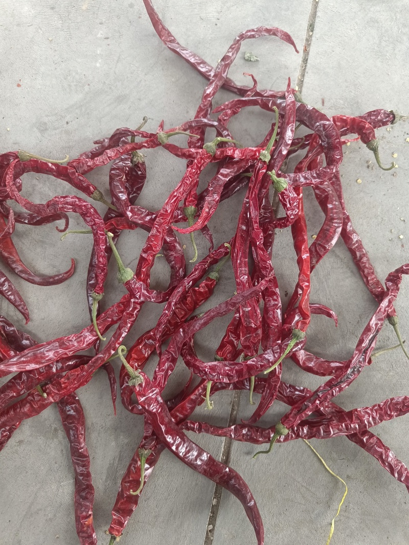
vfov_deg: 73.9
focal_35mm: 23
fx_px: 362
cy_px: 272
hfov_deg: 58.9
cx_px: 204
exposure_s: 1/50
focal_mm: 5.59
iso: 1111
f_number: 1.88
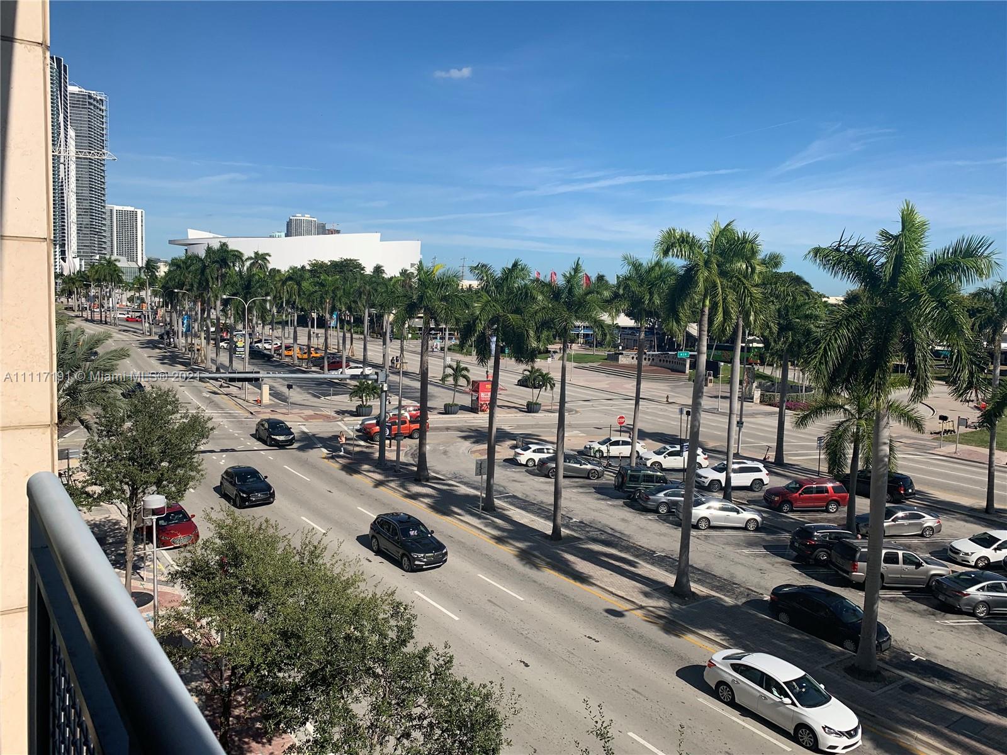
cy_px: 378
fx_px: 756
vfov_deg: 53.1
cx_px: 504
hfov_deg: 67.3
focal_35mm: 26
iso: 25
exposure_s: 1/3185
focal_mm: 4.25
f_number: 1.8
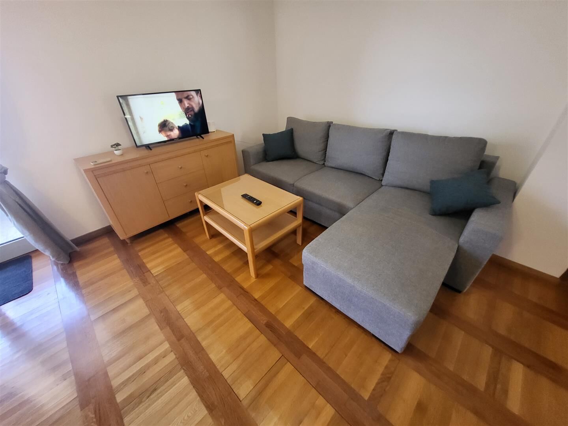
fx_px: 213
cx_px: 284
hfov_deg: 106.2
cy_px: 213
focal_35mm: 13
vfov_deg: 89.9
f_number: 2.2
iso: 320
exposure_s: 1/50
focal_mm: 1.74
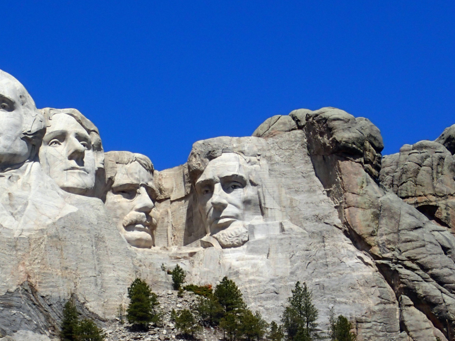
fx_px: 1893
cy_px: 225
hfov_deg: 13.6
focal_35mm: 144
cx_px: 98
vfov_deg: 10.3
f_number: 5.6
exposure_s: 1/640
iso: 100
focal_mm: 14.41
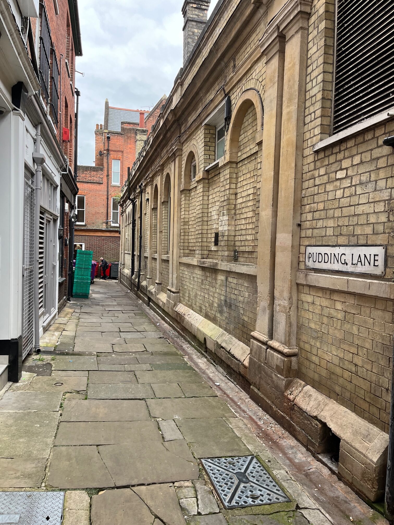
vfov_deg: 67.3
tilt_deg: -0.4
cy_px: 262
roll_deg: -0.2
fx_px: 395
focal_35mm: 26
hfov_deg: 53.1
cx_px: 197
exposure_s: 1/121
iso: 80
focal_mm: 5.1
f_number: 1.6
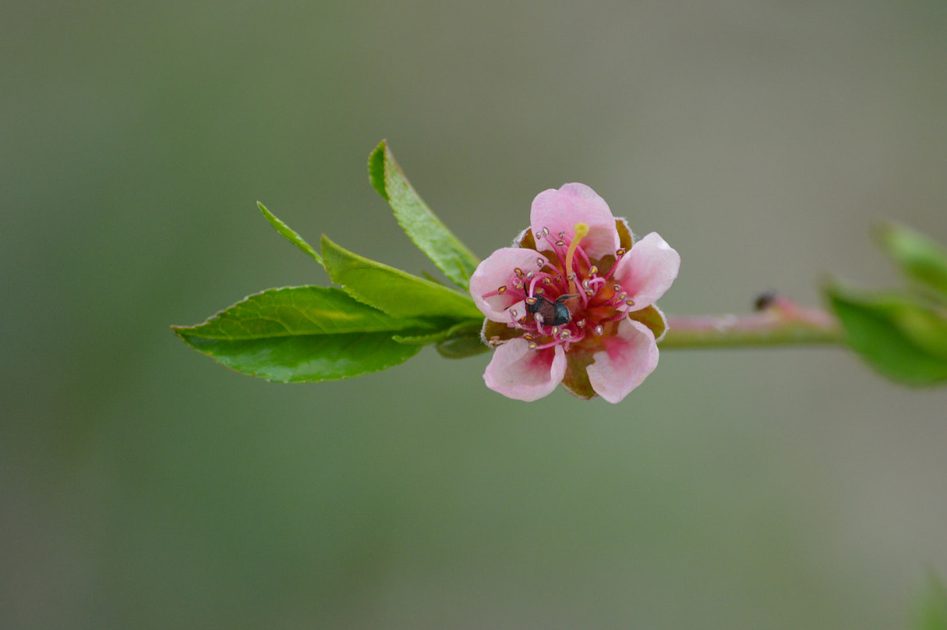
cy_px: 341
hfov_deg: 5.2
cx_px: 602
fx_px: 10382
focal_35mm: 395
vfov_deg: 3.5
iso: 400
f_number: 5.6
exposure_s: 1/250
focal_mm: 200
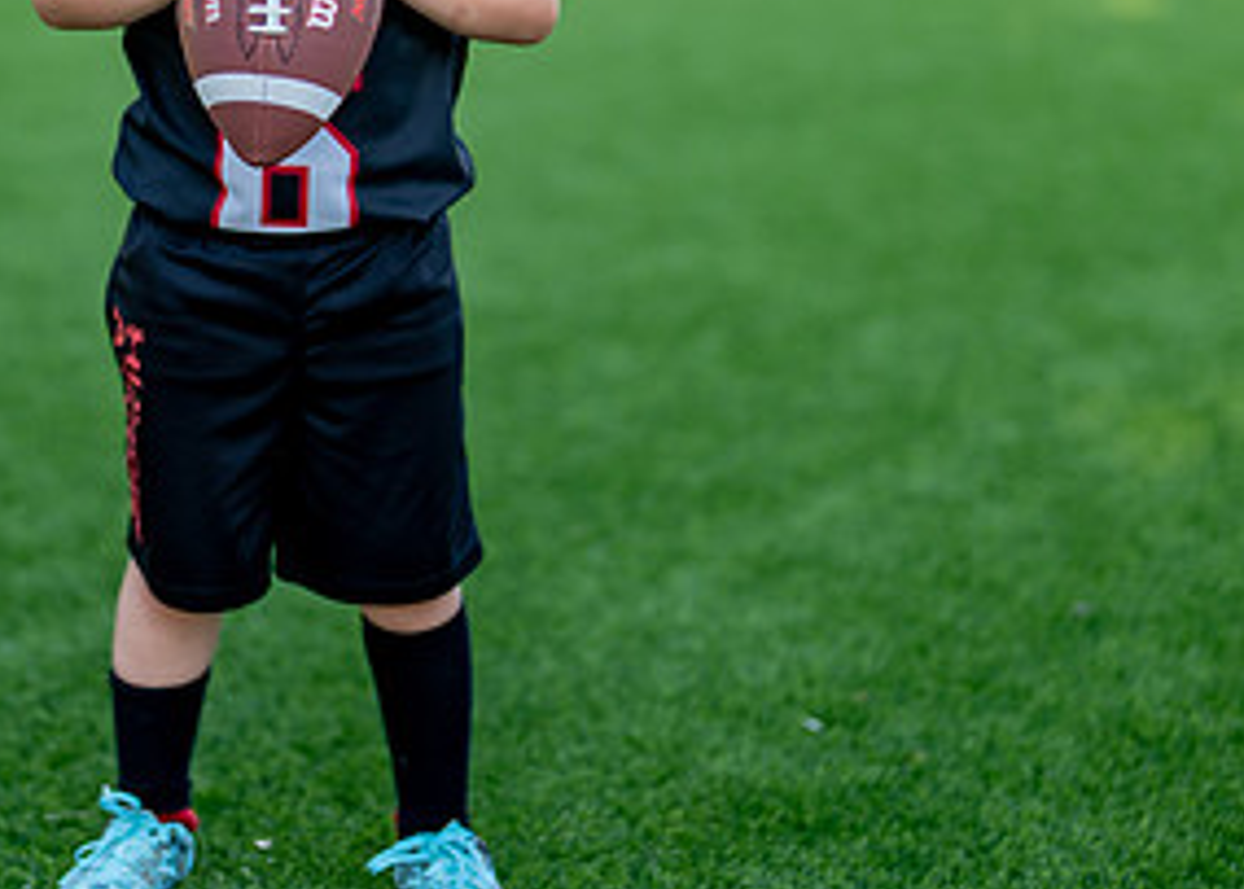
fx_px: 3781
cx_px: 280
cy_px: 241
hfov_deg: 18.5
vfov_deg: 13.4
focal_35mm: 107
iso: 100
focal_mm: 50
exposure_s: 1/1250
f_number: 1.2
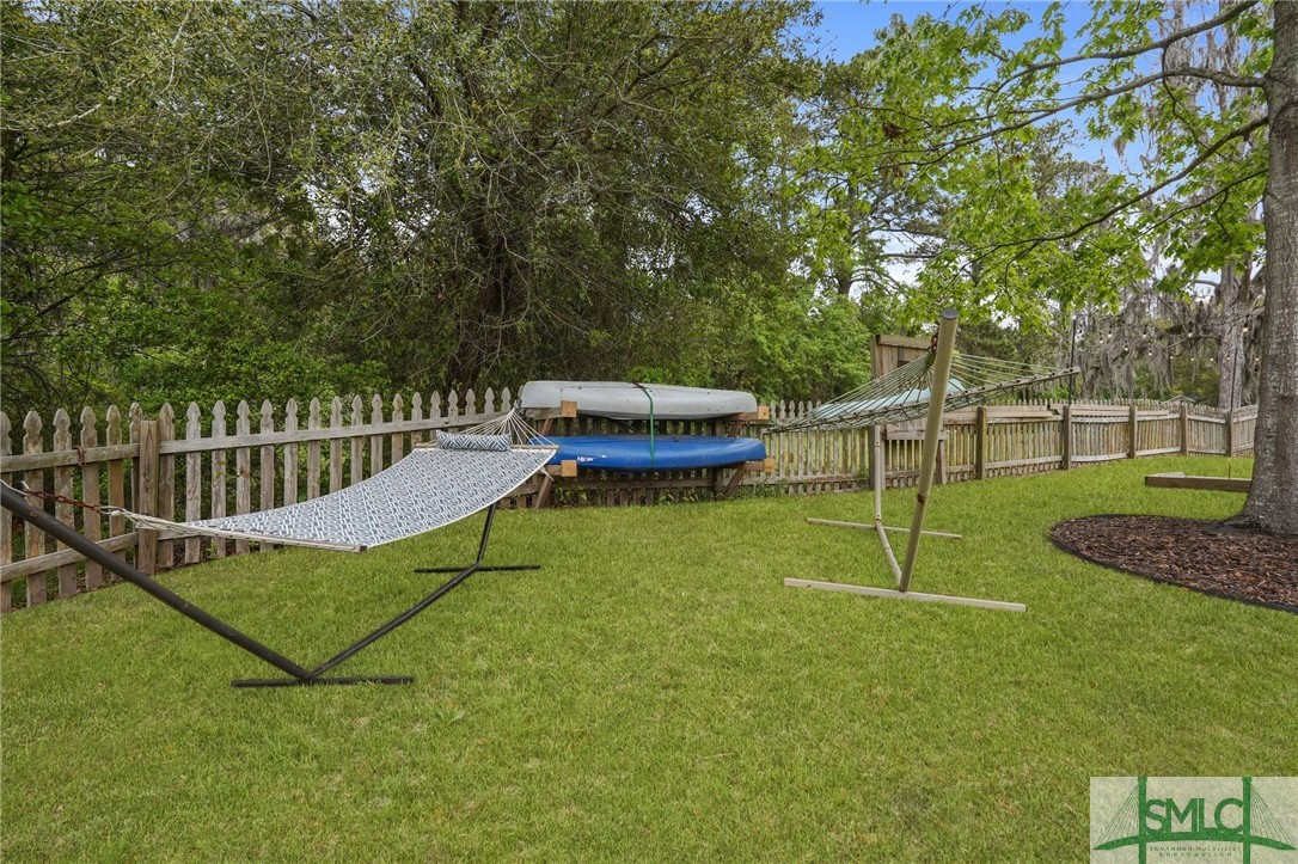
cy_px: 432
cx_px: 649
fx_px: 631
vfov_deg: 68.8
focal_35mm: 18
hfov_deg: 91.6
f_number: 9
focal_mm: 17.5
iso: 320
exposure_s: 1/160
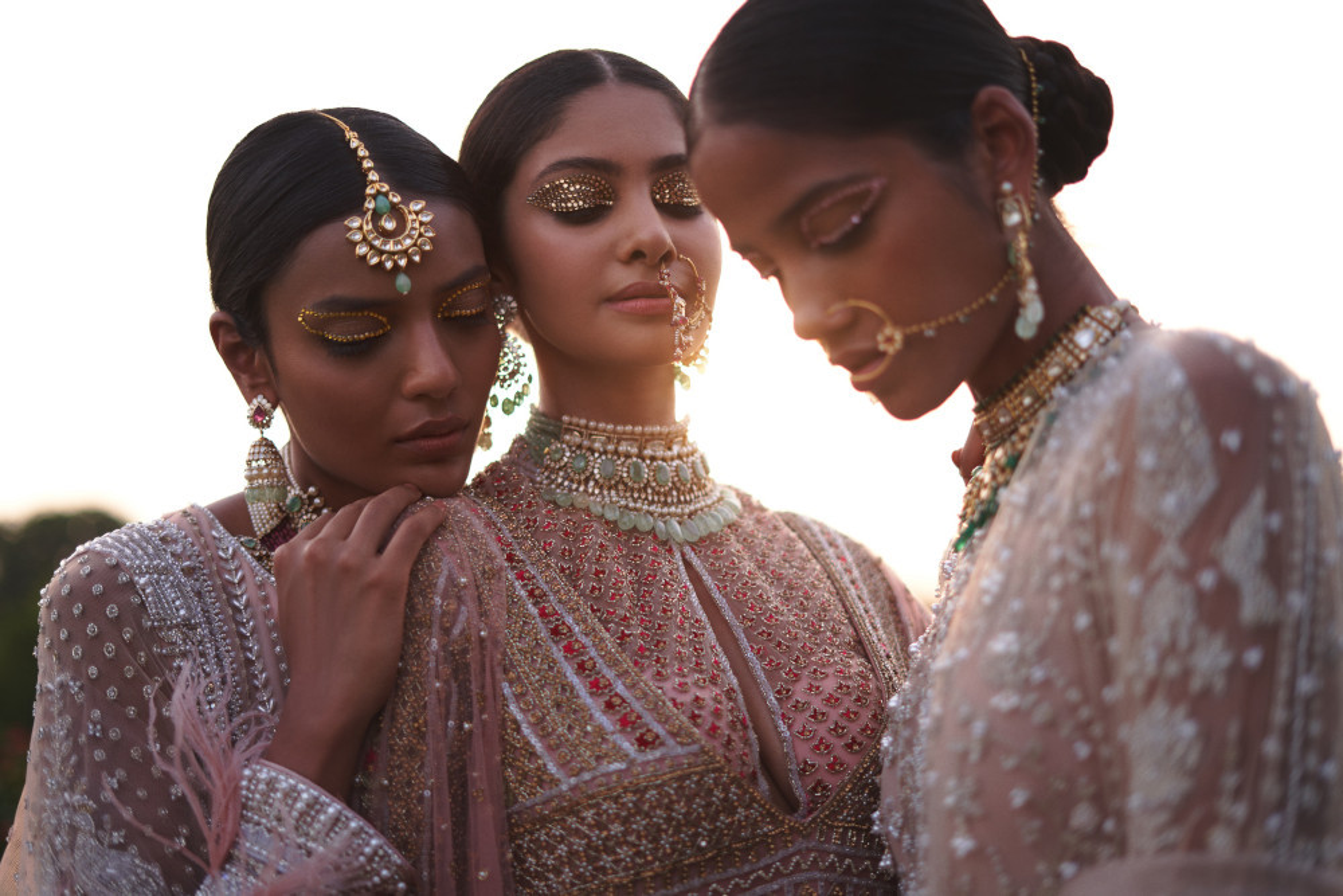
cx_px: 672
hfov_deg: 39.6
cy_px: 448
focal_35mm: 50
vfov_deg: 27.0
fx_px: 1865
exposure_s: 1/500
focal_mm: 50
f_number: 1.8
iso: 100
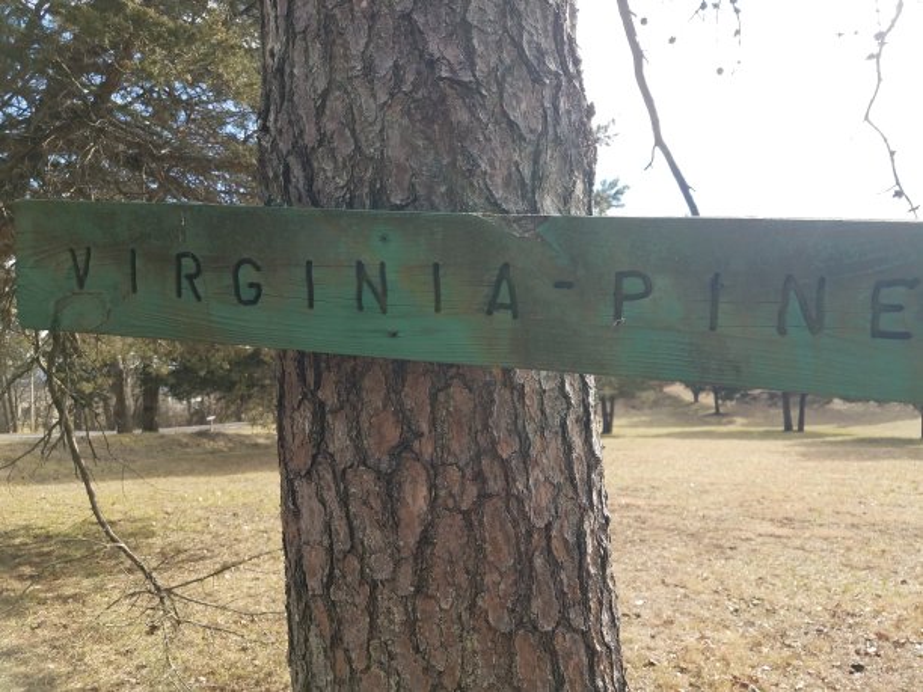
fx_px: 693
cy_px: 346
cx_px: 462
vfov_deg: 53.1
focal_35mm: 26
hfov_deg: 67.3
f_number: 1.7
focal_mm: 4.2
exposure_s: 1/864
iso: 40
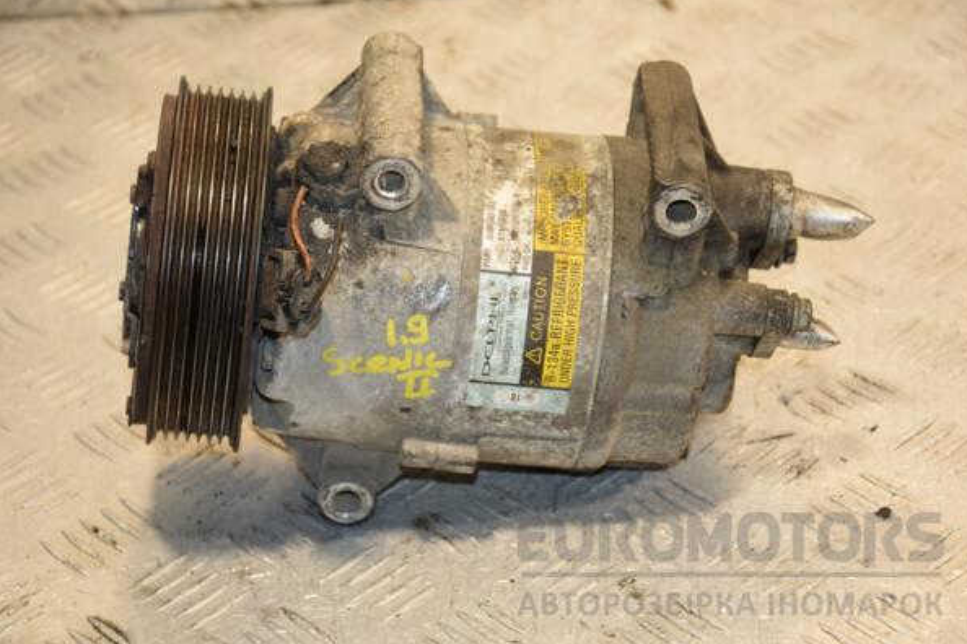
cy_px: 320
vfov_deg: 12.9
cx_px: 487
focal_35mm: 106
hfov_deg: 19.3
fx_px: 2847
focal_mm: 70
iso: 800
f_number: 5.3
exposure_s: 1/125
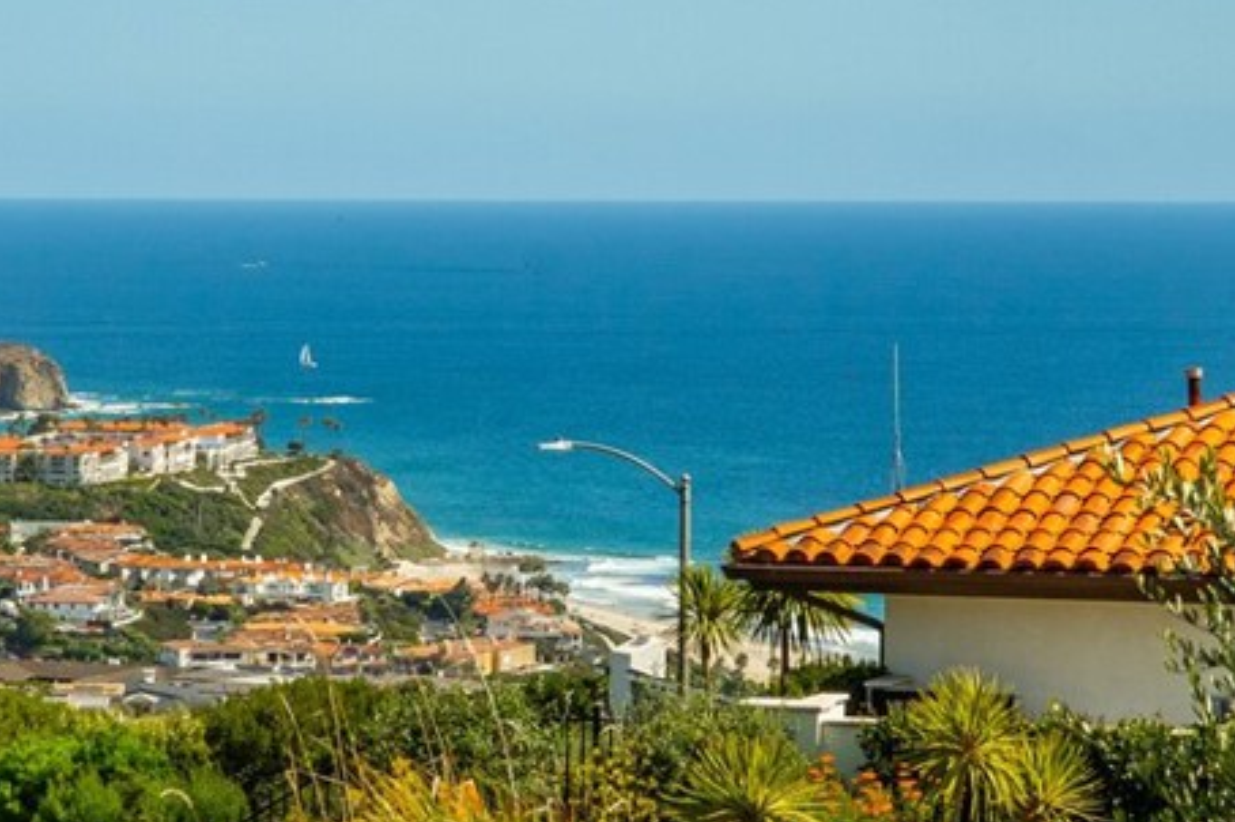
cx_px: 503
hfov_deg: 13.0
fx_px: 5416
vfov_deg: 8.7
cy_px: 525
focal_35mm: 158
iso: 500
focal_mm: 47
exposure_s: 1/400
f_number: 10
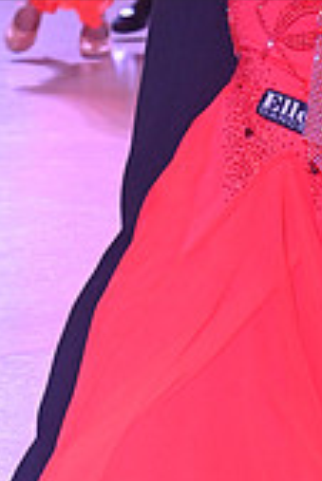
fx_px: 4592
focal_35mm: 343
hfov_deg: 4.0
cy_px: -94
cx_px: 380
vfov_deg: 6.0
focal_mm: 100
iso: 5000
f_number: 9
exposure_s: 1/320
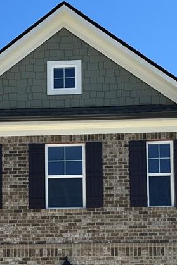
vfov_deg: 32.5
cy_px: 183
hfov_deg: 22.0
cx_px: 40
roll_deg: -0.4
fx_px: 450
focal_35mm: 61
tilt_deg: +15.0
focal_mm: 6.86
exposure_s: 1/3717
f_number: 1.78
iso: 80
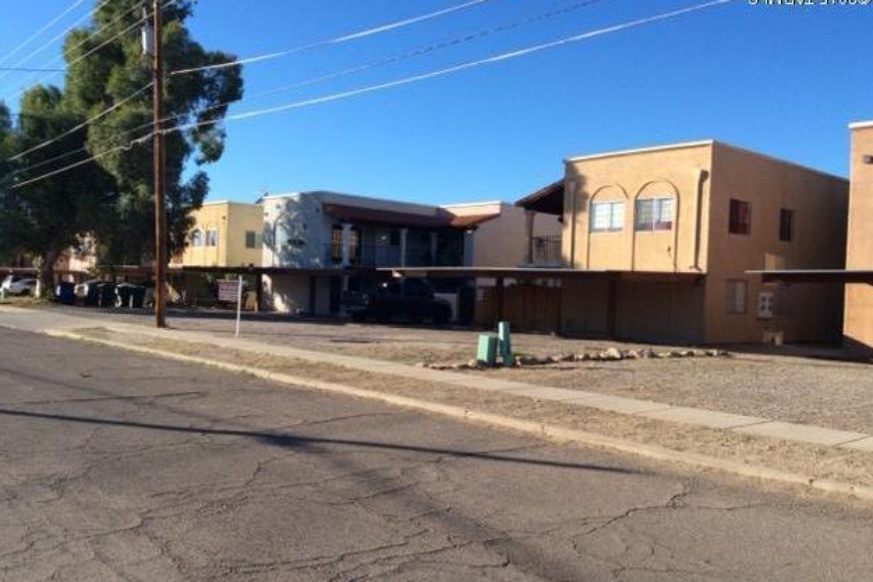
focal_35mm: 34
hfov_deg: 55.8
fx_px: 824
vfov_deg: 38.9
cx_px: 432
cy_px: 304
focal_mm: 3.3
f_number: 2.4
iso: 32
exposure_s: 1/953
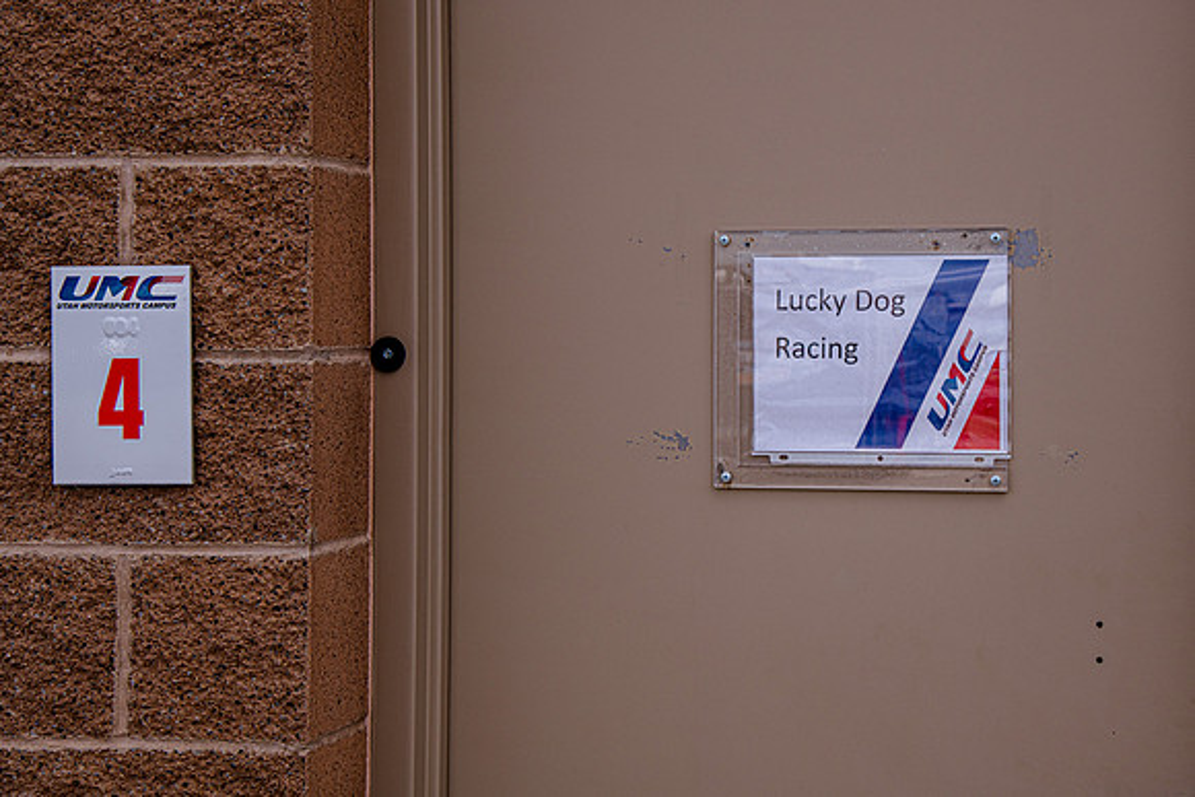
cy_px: 312
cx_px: 701
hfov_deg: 27.7
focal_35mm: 73
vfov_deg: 18.7
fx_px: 2420
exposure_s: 1/500
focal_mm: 58
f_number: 6.3
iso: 125
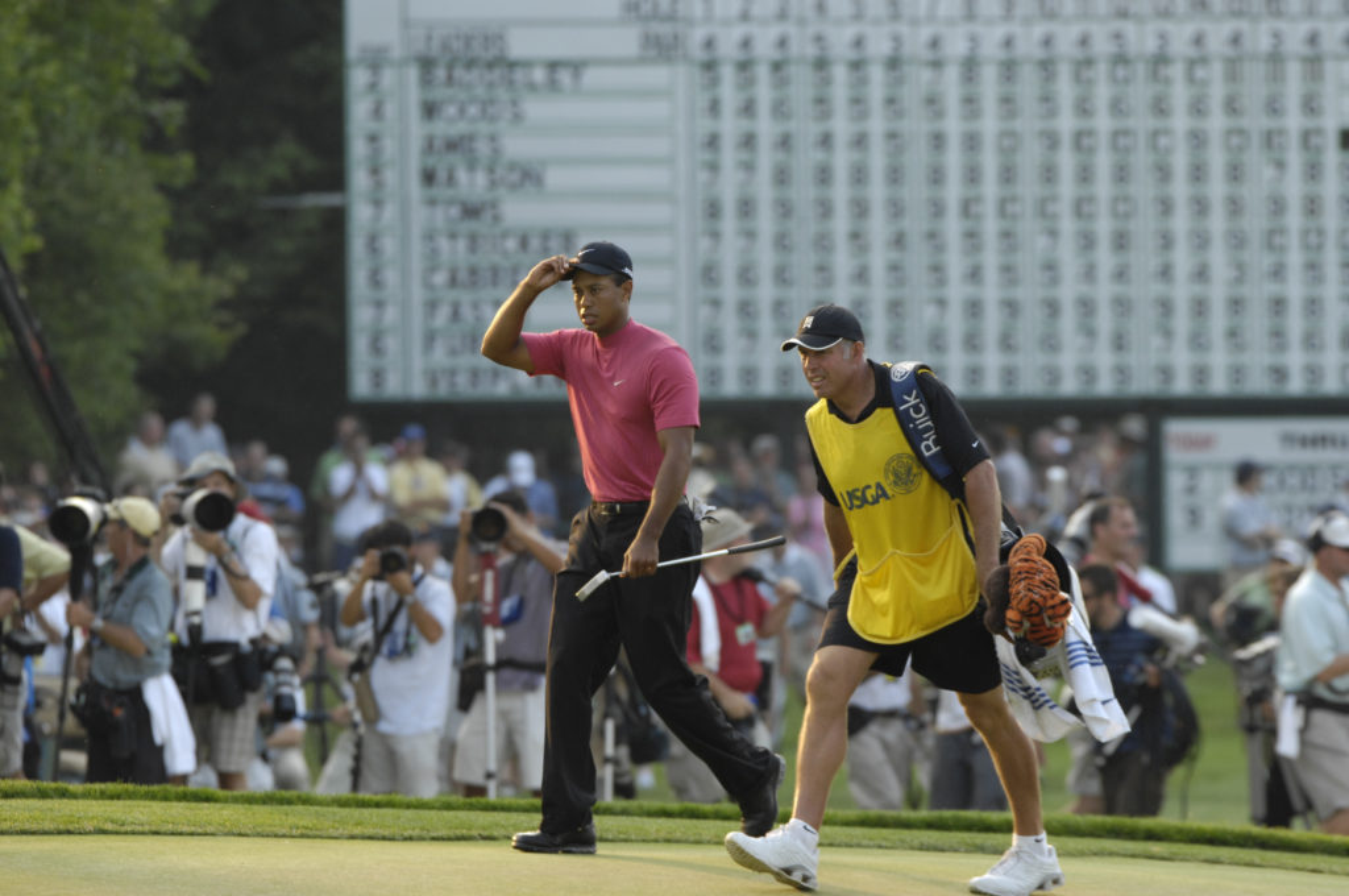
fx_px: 15157
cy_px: 448
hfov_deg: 5.1
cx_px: 674
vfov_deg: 3.4
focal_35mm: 405
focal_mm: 270
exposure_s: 1/350
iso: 400
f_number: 4.5
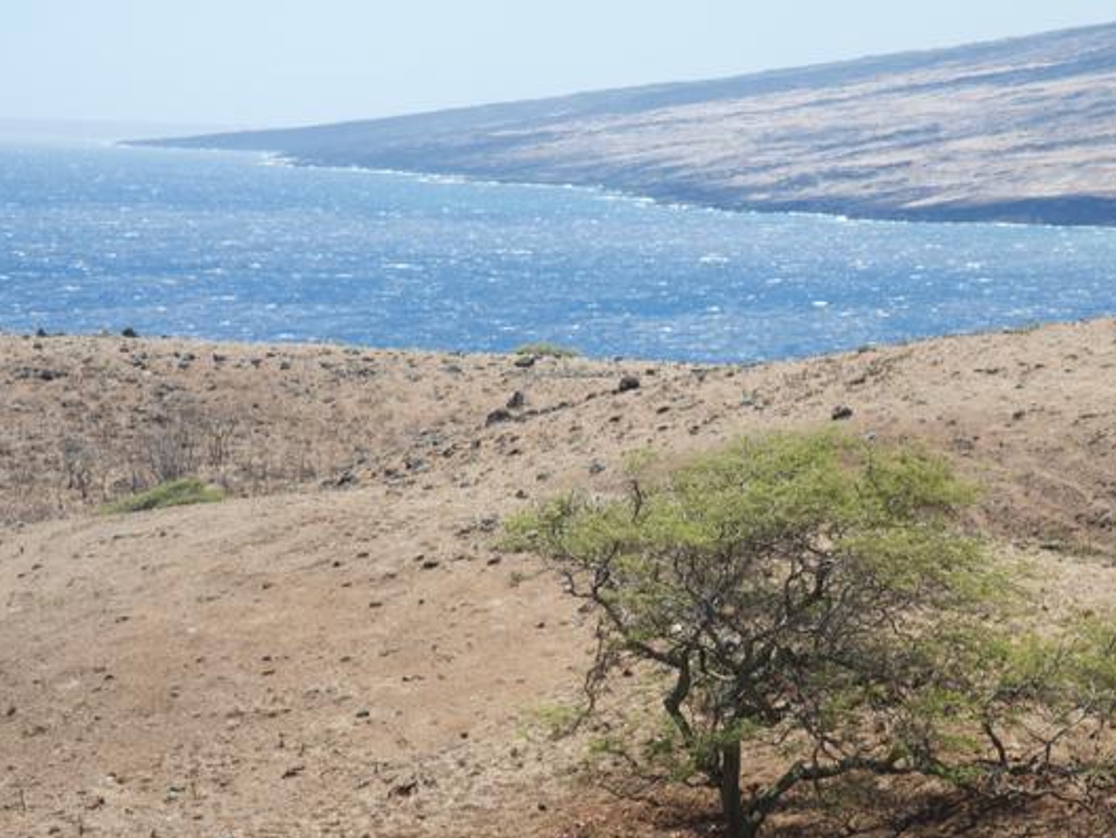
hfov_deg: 10.7
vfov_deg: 8.0
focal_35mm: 185
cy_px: 437
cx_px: 605
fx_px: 5966
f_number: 5
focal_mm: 32.6
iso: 100
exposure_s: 1/406
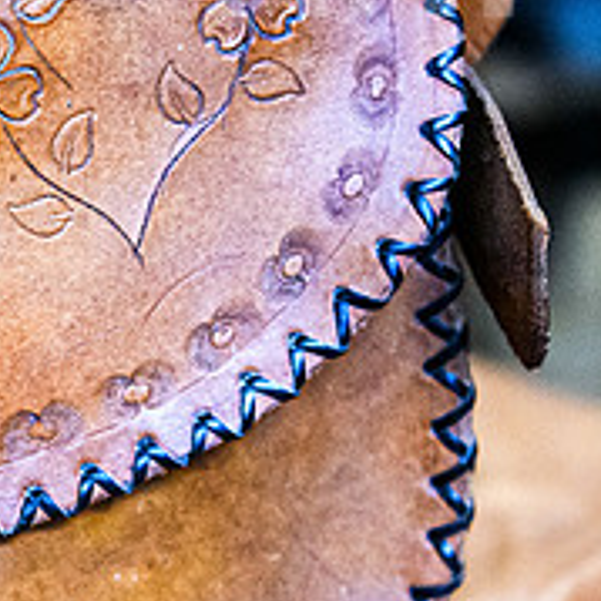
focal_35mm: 150
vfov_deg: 11.6
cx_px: -176
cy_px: 355
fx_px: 2946
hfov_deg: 11.4
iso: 3200
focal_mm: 40
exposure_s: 1/100
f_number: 2.8
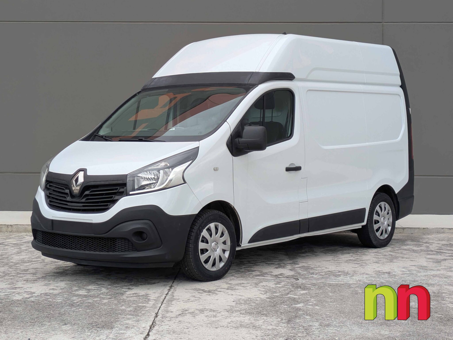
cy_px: 170
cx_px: 226
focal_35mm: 24
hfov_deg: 71.6
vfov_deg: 56.8
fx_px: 314
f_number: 1.8
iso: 80
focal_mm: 6.86
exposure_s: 1/3200
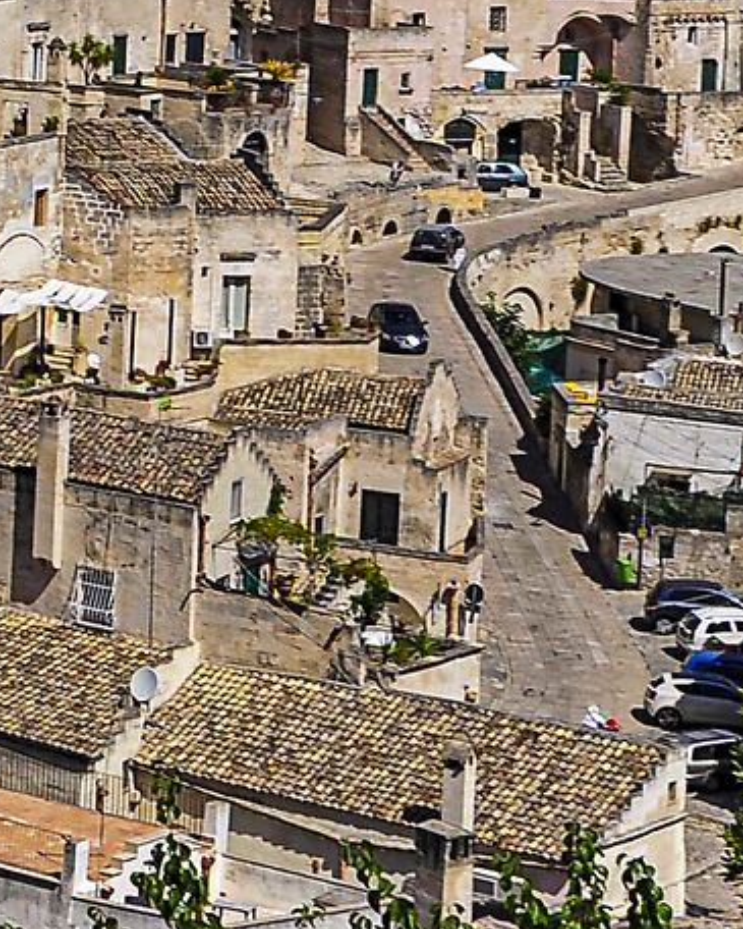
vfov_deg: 12.1
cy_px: 148
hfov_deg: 8.3
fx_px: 4342
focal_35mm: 158
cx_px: -1490
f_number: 14
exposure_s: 1/200
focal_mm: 32
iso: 200
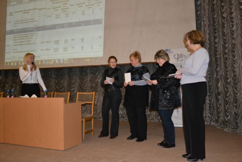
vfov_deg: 40.0
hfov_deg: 57.2
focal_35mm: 33
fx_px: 222
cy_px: 81
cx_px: 121
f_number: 3.8
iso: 3200
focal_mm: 22
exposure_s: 1/60
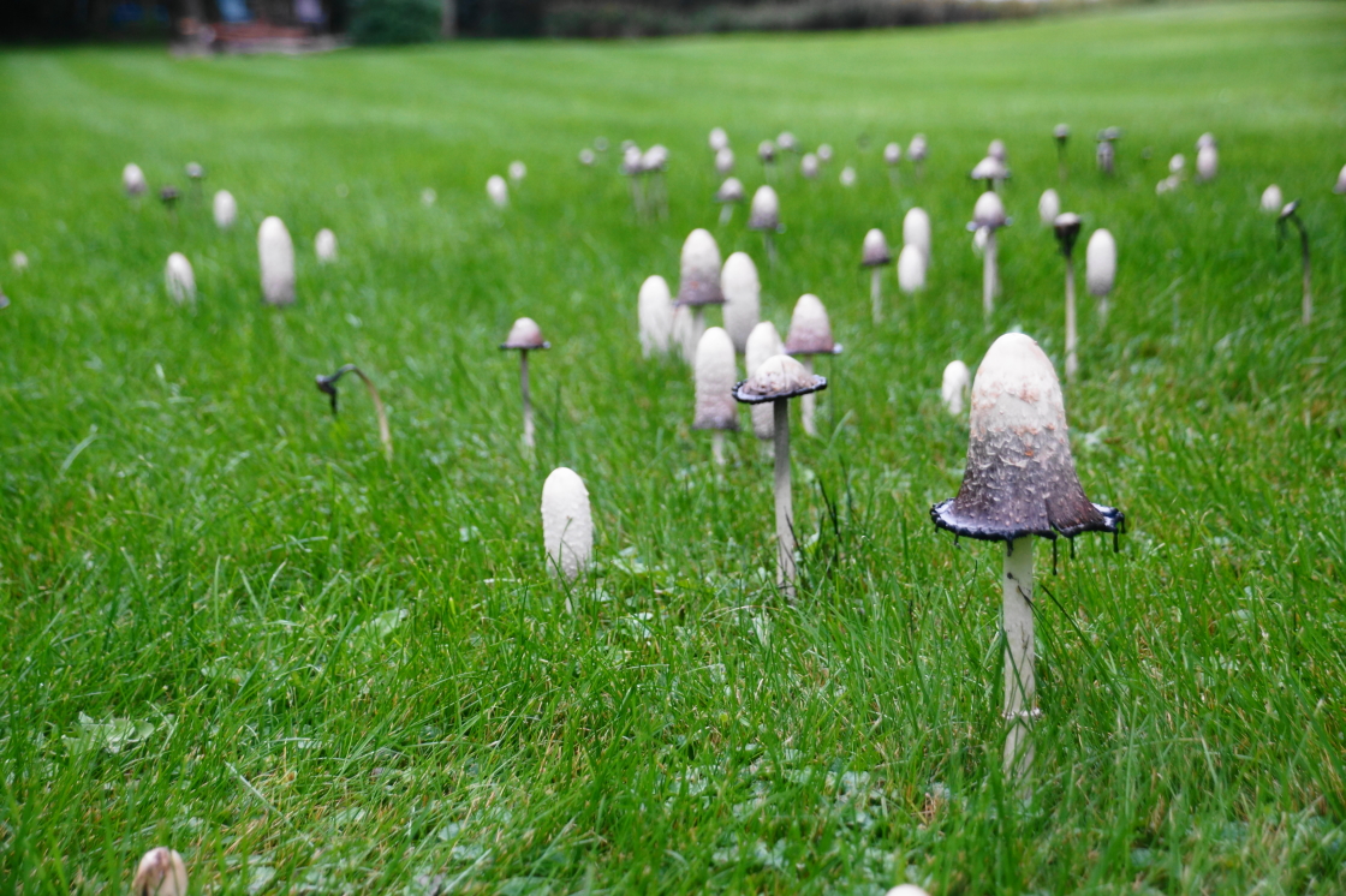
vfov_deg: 22.6
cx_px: 673
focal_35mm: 60
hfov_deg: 33.4
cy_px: 448
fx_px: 2243
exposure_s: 1/60
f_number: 4.5
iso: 400
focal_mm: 40
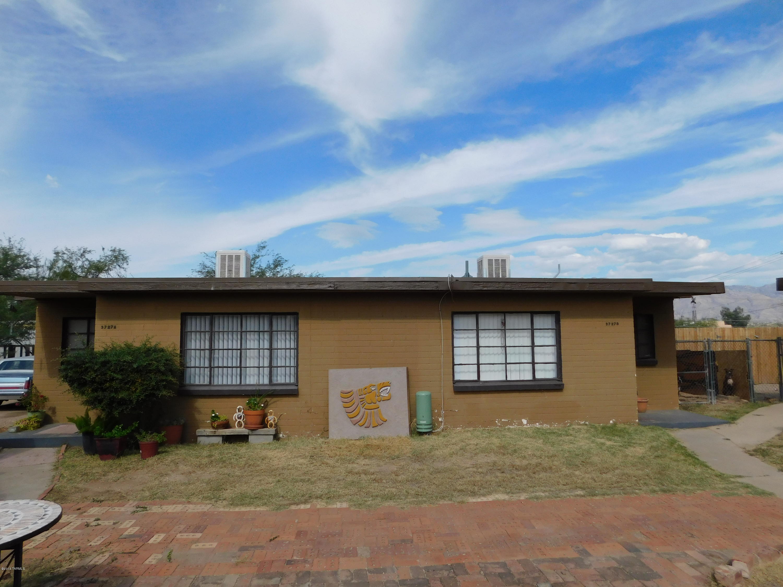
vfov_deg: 58.9
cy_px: 294
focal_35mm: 23
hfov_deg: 73.9
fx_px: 520
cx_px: 392
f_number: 6
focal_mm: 4
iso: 125
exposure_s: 1/640
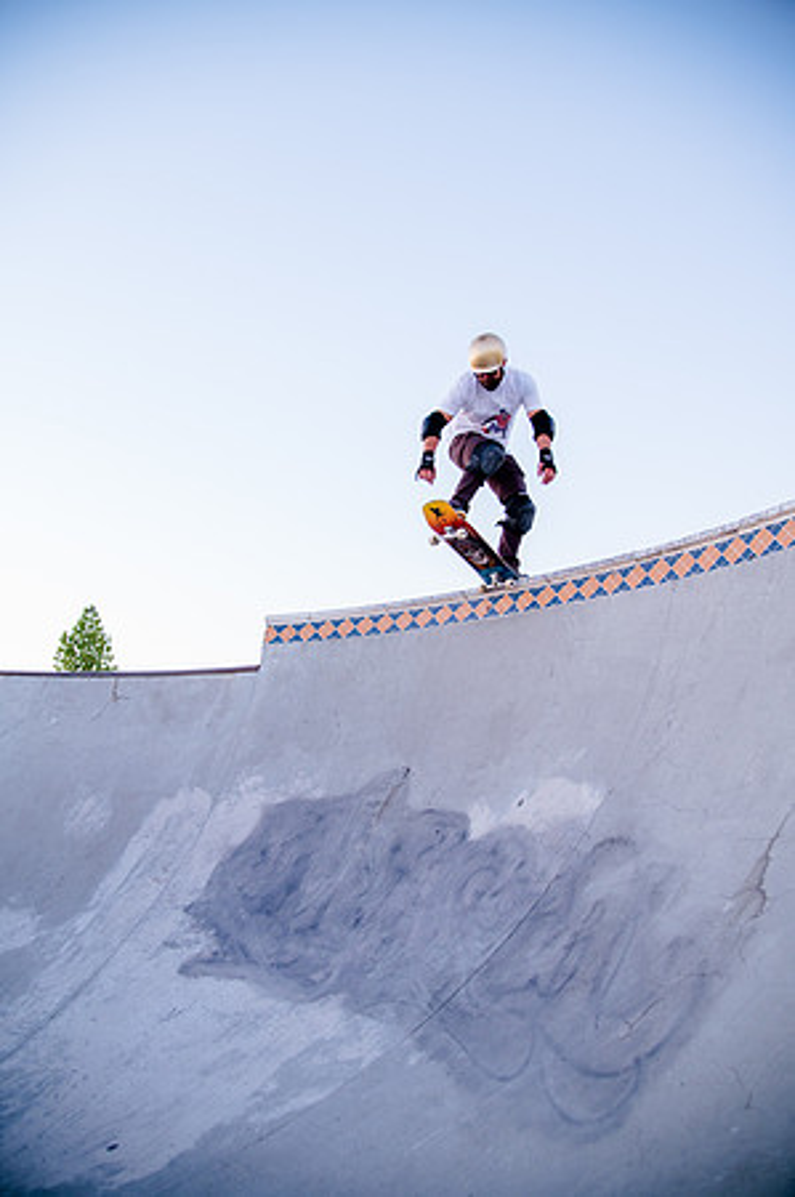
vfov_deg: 73.8
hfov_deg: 53.0
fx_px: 797
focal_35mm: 24
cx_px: 398
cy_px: 598
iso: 1250
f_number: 4
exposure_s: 1/160
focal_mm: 24
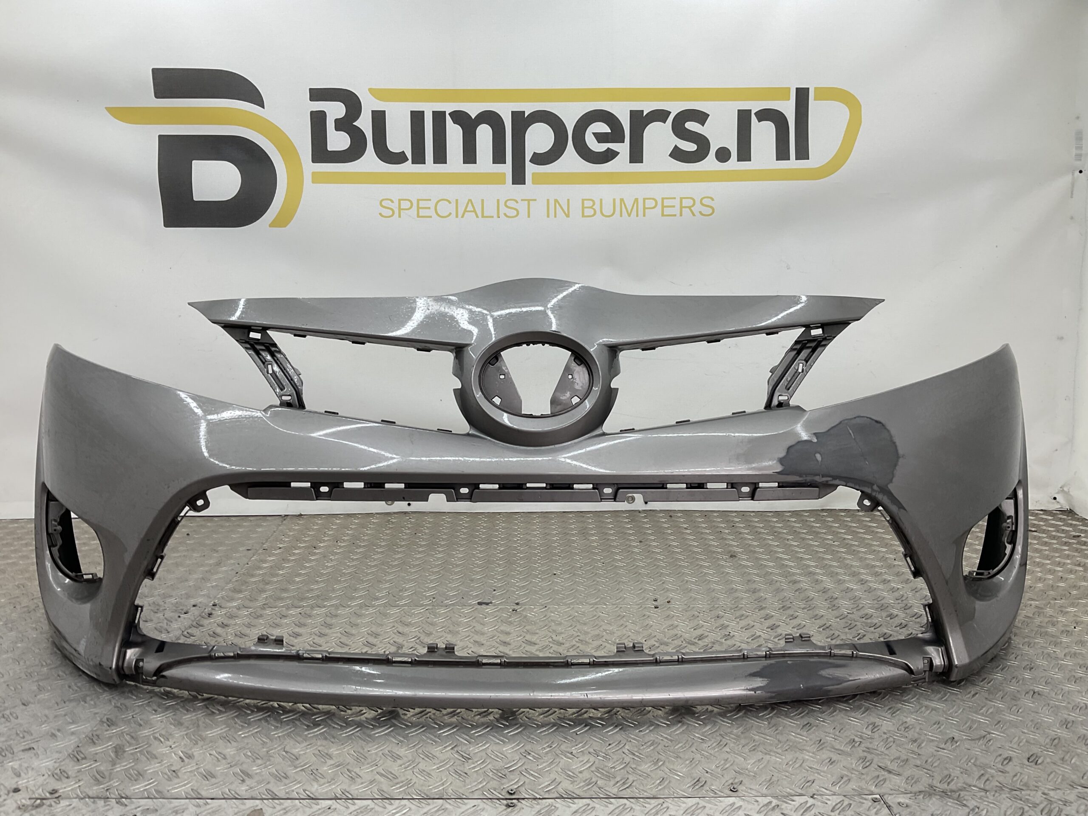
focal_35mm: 29
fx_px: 911
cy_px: 408
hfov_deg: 61.7
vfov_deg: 48.2
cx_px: 544
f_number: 1.8
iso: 16
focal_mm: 3
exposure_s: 1/104
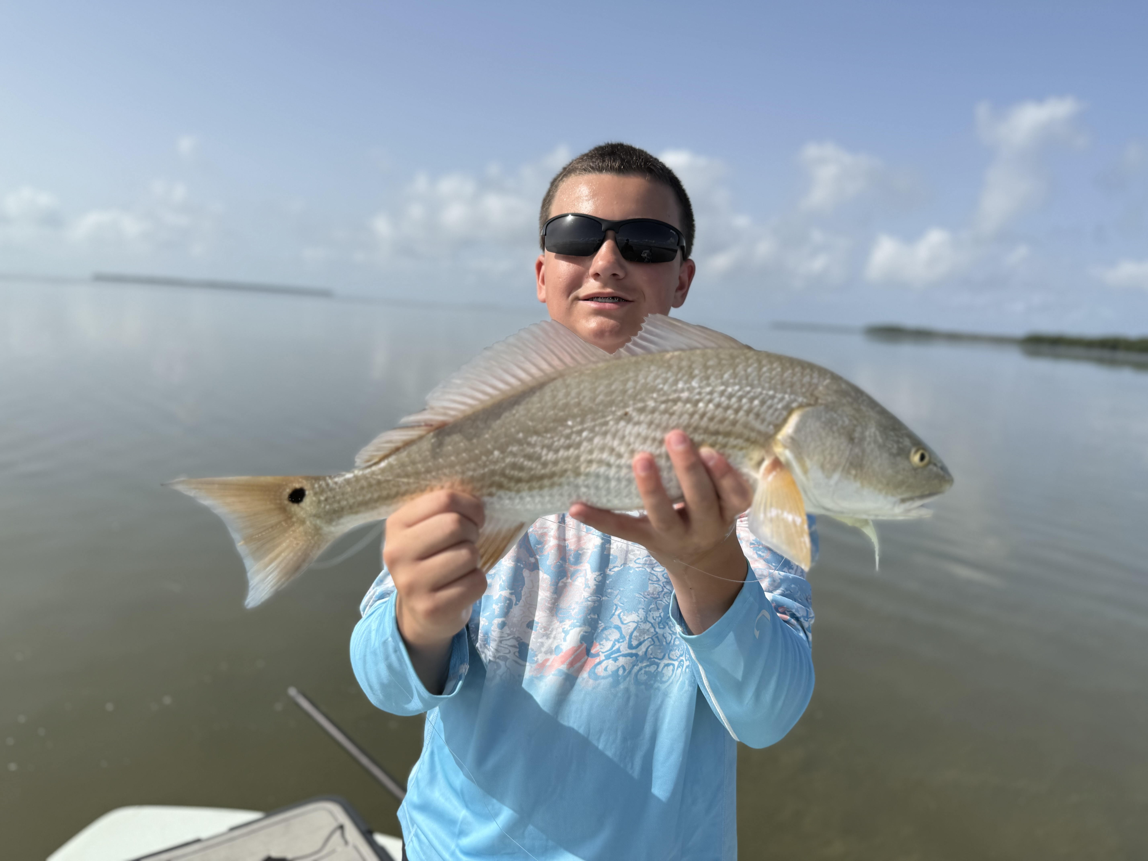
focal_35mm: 24
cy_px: 430
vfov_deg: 56.8
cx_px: 574
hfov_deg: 71.6
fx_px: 796
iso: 80
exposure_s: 1/7353
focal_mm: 6.76
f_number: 1.78
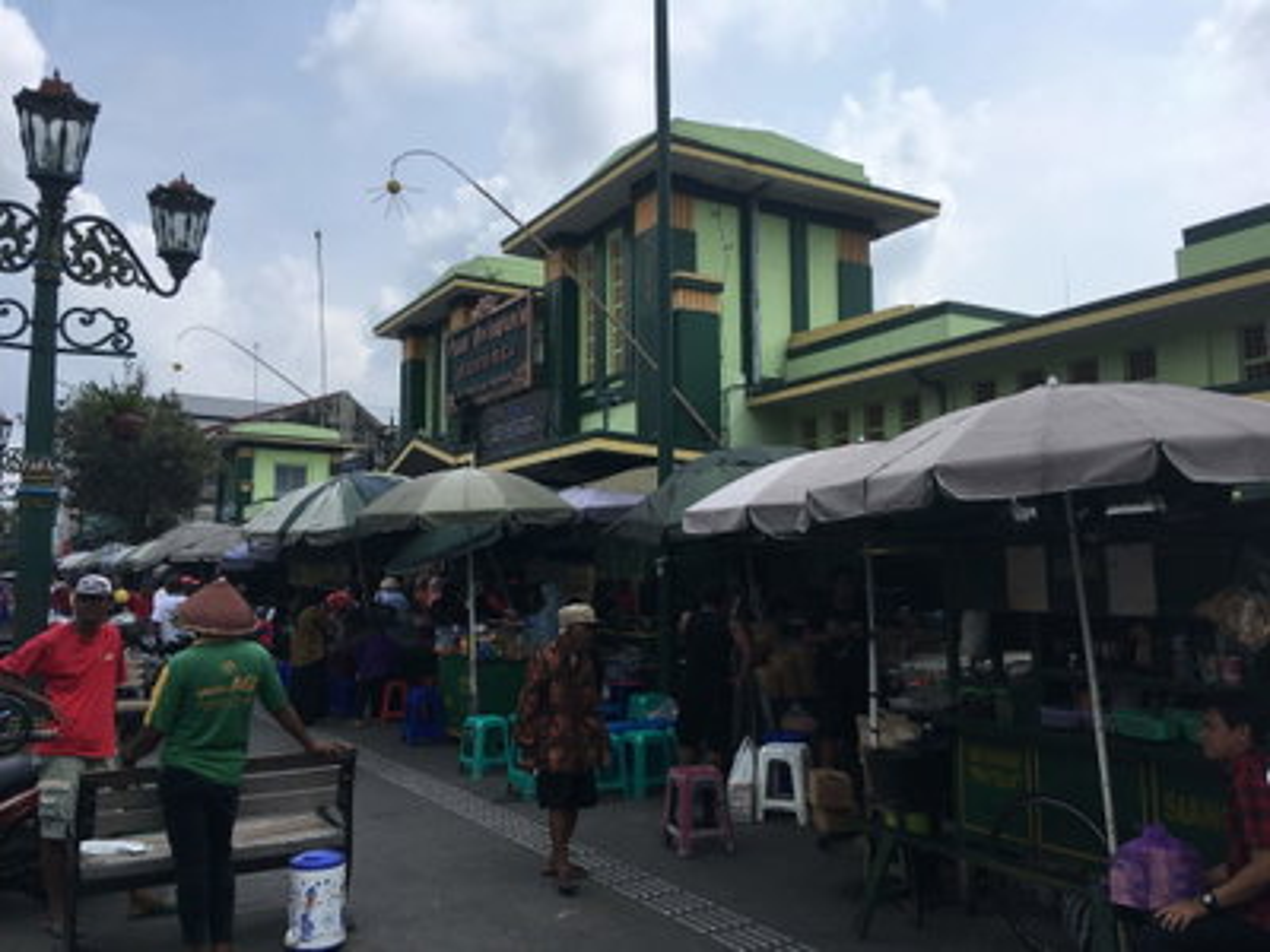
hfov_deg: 61.7
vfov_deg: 48.2
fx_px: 1064
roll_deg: -1.2
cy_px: 476
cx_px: 635
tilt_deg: +5.4
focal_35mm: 29
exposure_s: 1/2653
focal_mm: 4.15
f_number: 2.2
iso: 25
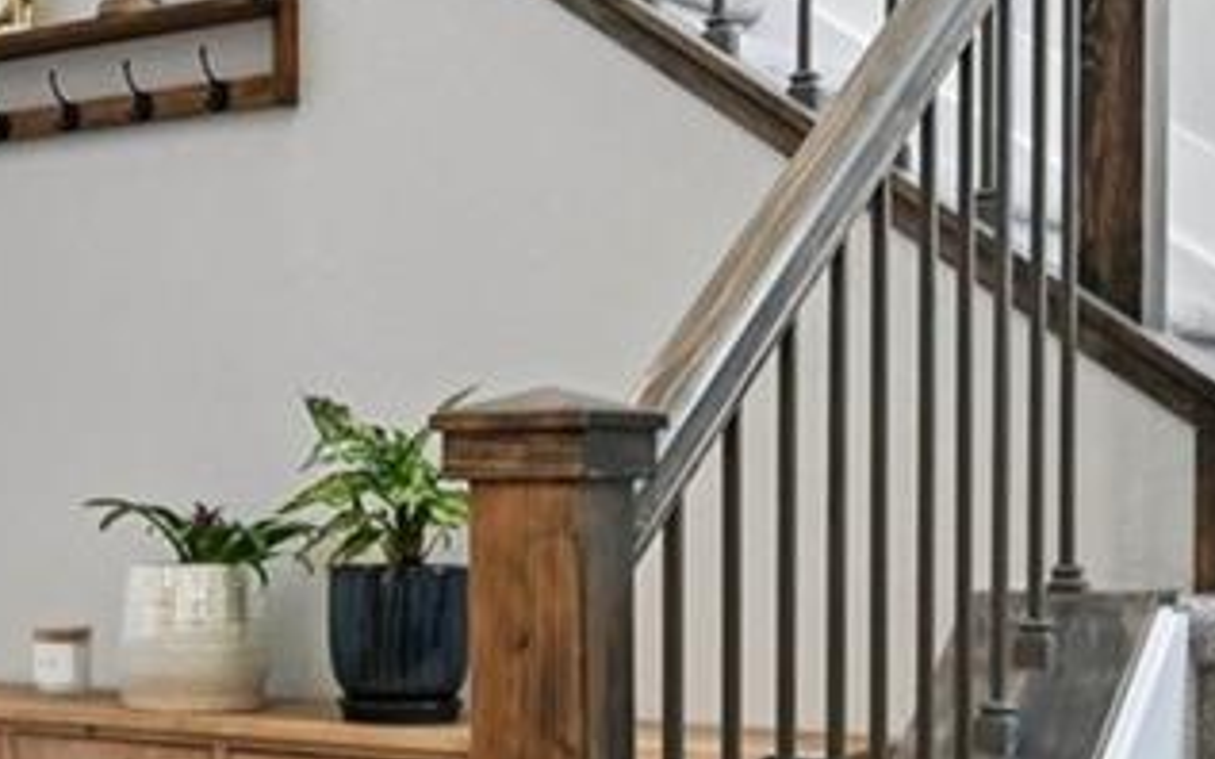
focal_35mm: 72
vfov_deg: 18.1
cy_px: 483
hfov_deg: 26.4
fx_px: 2384
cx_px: -115
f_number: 10
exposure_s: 1/10
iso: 400
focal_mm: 14
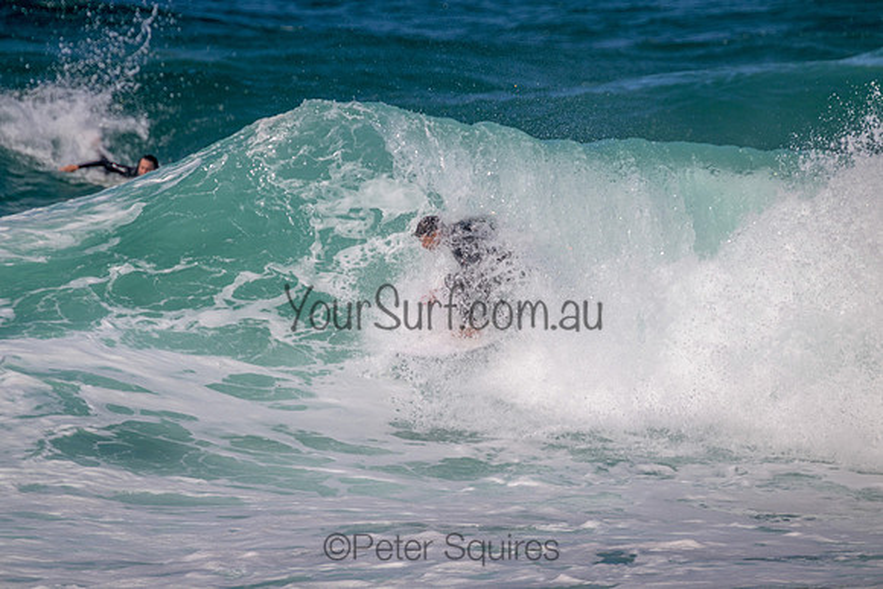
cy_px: 294
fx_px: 19626
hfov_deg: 2.6
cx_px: 442
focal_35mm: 800
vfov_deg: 1.7
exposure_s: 1/1600
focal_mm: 800
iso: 400
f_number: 11
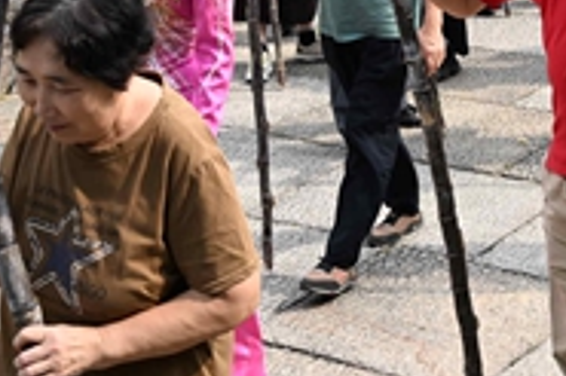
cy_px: -277
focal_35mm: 104
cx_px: 517
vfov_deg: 12.2
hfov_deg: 19.3
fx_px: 1634
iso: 200
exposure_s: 1/500
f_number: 4.5
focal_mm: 24
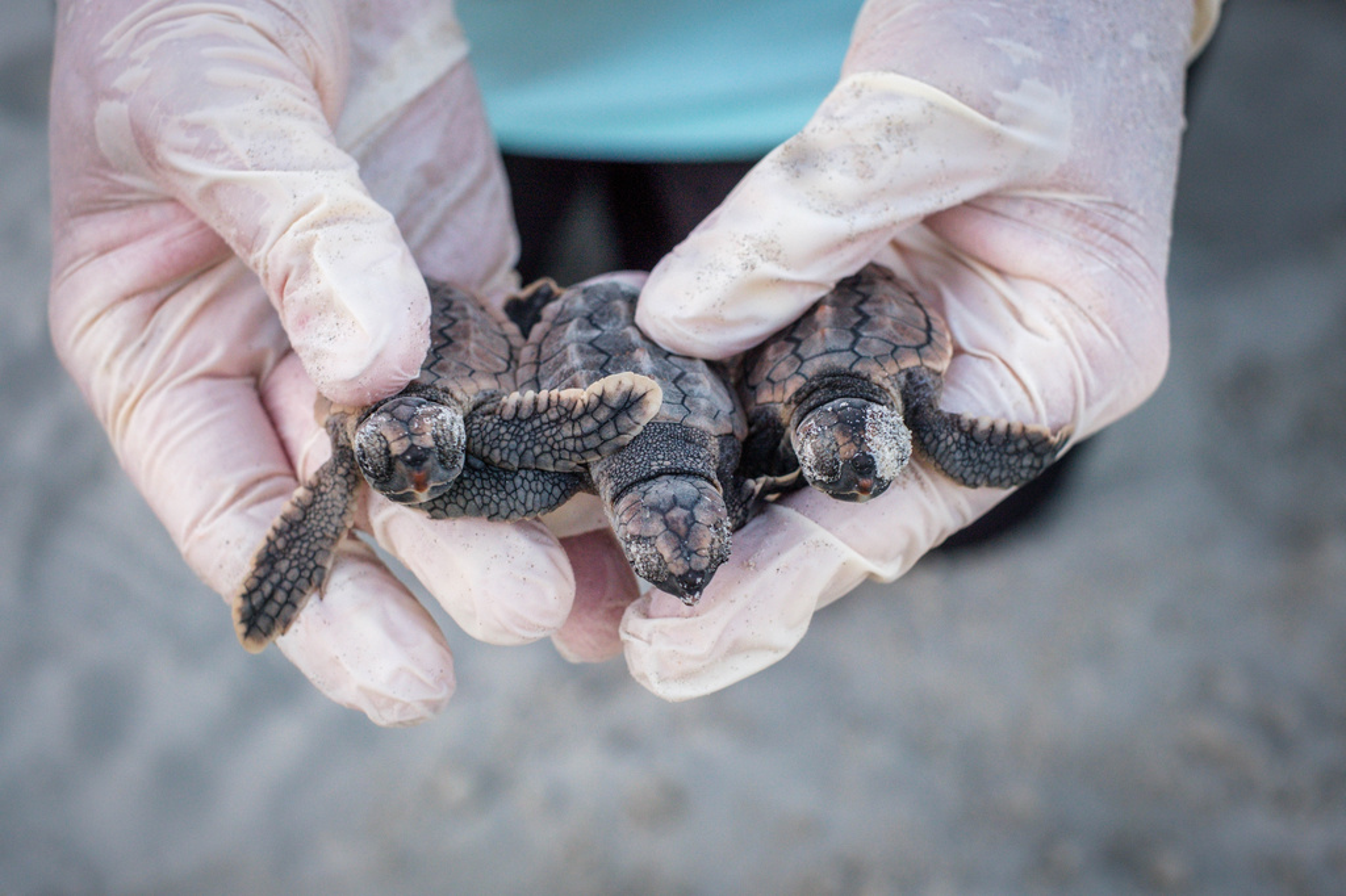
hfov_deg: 37.5
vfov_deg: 25.5
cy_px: 448
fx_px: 1981
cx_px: 673
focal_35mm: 53
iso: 800
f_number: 4.5
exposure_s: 1/140
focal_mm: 35
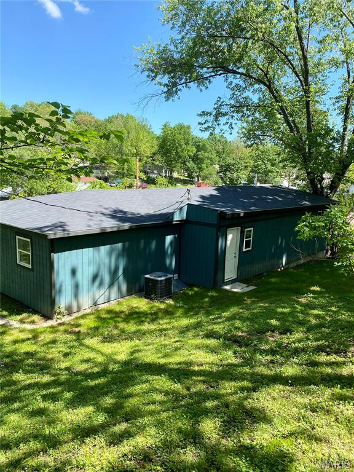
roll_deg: -0.8
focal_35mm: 26
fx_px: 355
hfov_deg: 53.1
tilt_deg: -7.4
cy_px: 236
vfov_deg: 67.3
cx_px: 177
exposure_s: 1/965
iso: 32
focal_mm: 4.25
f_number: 1.8
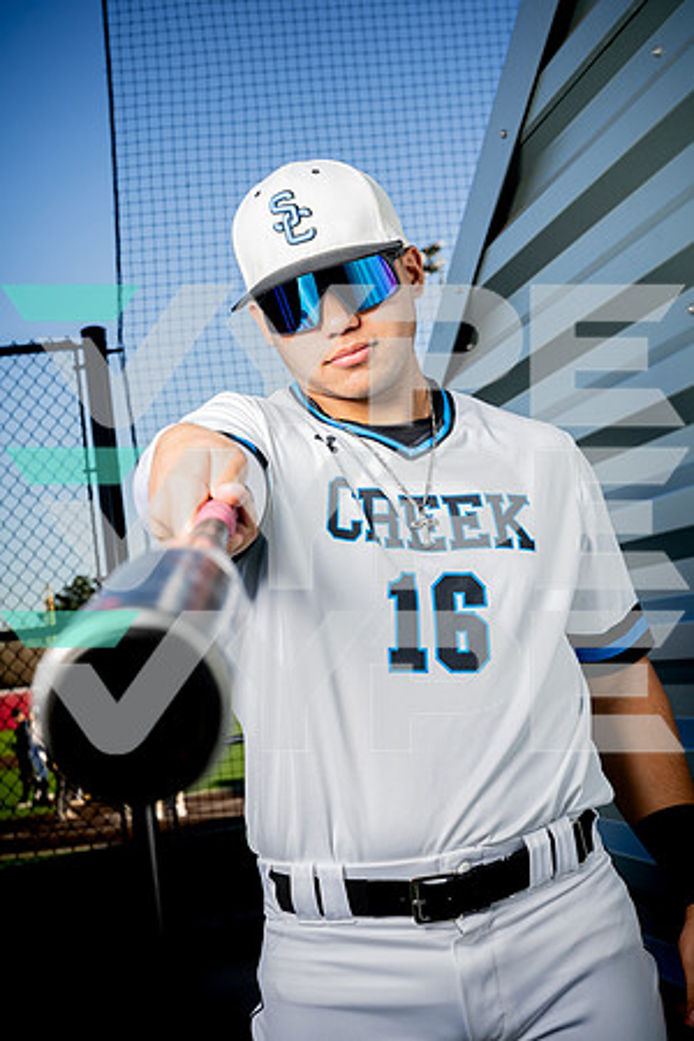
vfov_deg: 32.9
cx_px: 347
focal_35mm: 61
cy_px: 520
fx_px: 1764
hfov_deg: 22.3
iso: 125
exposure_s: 1/250
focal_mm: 61
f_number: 8
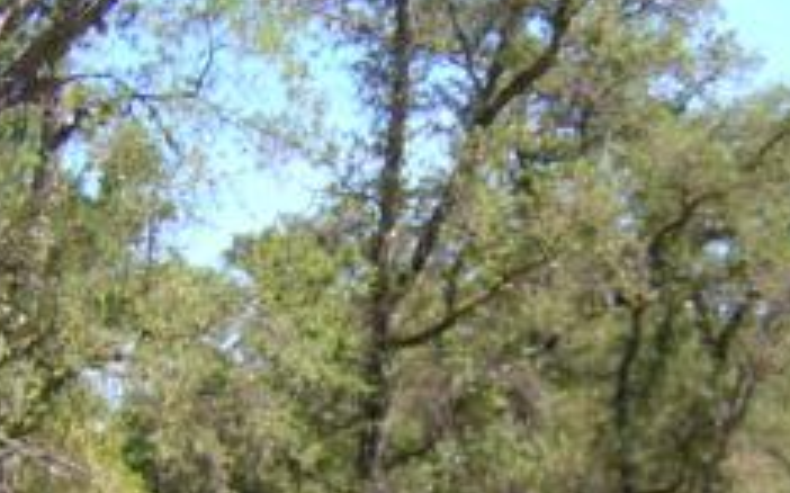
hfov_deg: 28.2
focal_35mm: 73
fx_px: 1571
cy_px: 425
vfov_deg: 17.6
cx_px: 432
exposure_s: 1/524
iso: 141
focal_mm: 4.7
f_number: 2.6
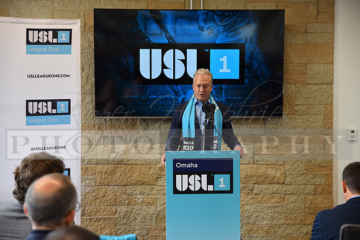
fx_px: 620
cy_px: 120
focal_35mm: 62
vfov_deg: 21.9
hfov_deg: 32.4
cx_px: 180
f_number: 3
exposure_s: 1/60
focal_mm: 62
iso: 400
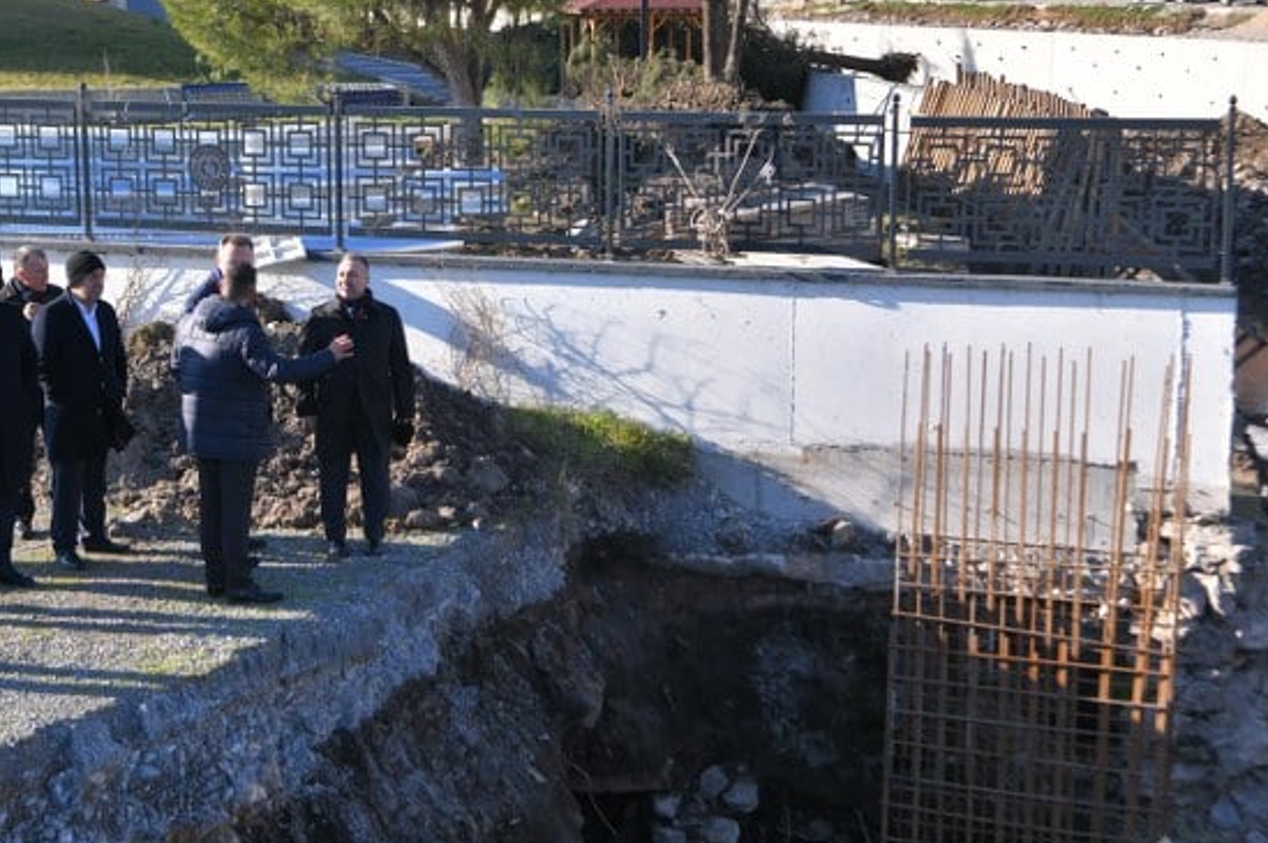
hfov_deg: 28.8
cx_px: 554
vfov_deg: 19.4
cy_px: 422
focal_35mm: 70
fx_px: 2463
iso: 125
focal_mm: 48
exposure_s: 1/320
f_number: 5.6
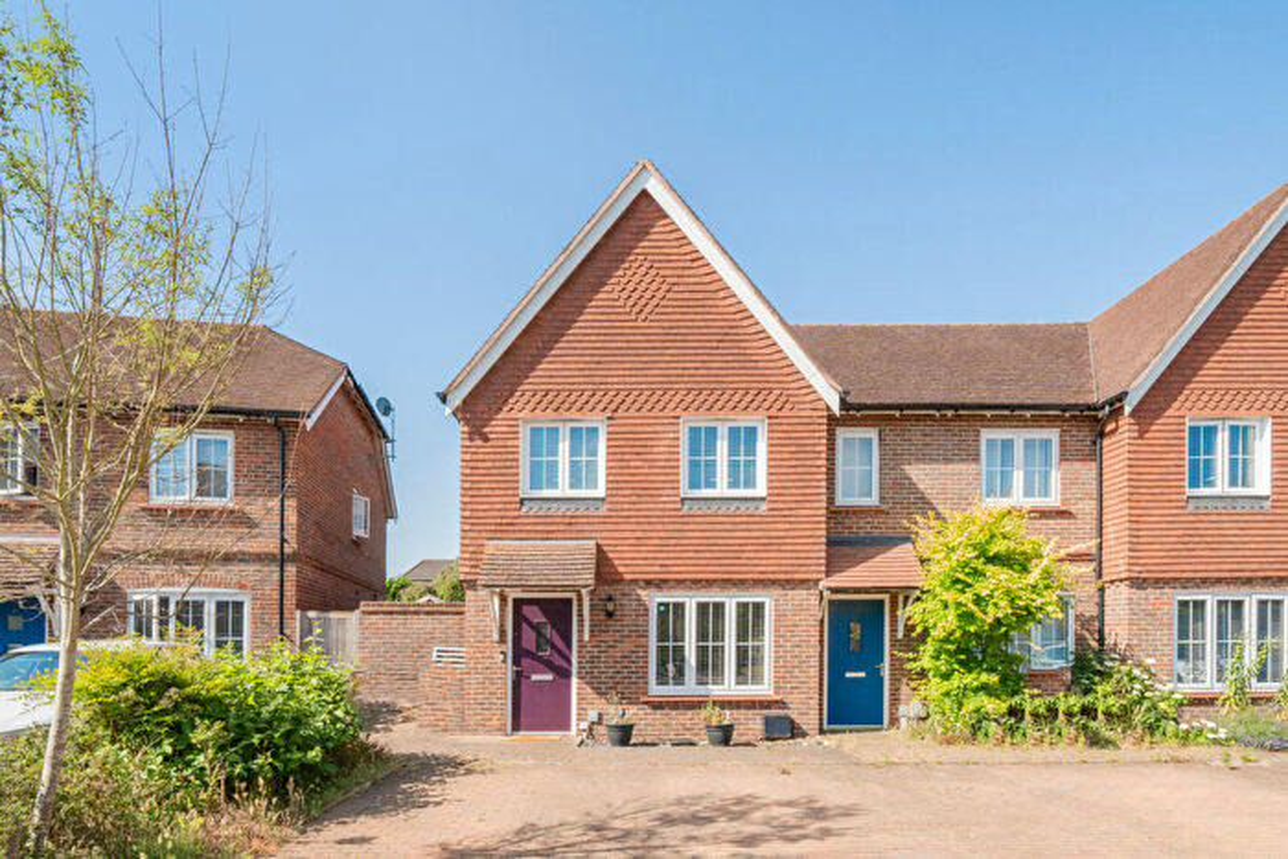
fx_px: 644
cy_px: 430
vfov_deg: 67.4
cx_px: 644
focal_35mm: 18
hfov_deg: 90.0
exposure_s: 1/800
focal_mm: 12
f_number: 8
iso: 400
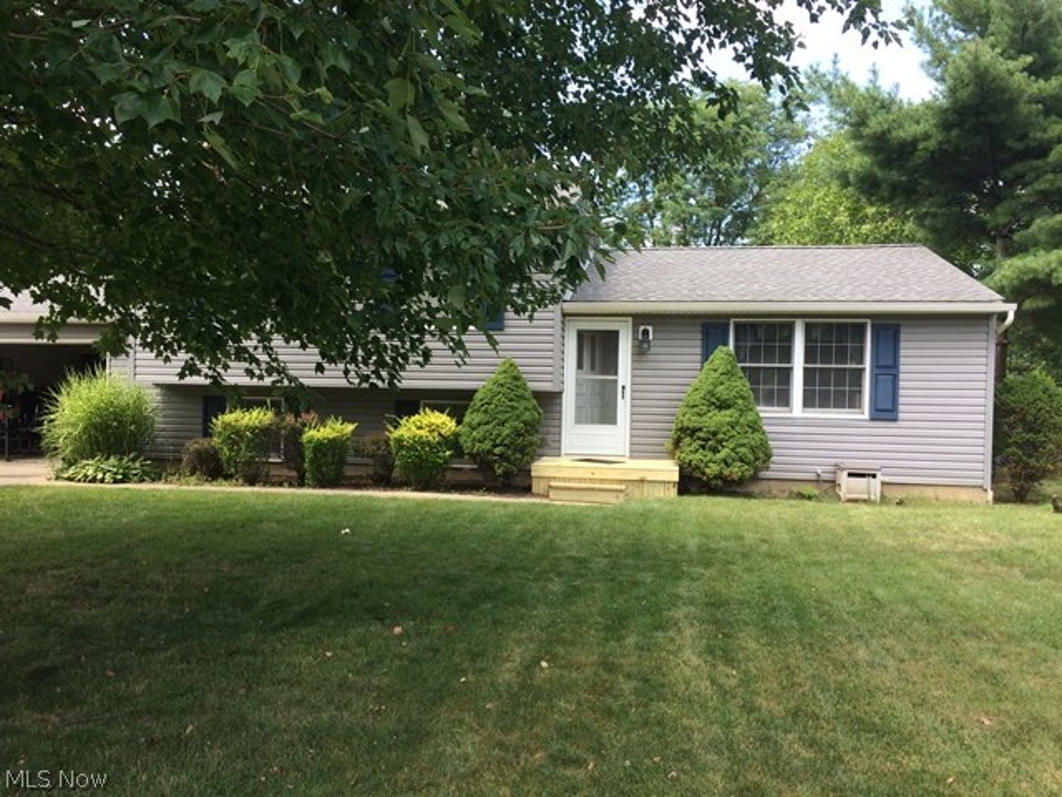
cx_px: 531
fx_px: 890
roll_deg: -0.2
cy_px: 398
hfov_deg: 61.7
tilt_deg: -1.4
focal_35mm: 29
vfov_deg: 48.2
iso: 32
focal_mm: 4.15
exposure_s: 1/373
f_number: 2.2
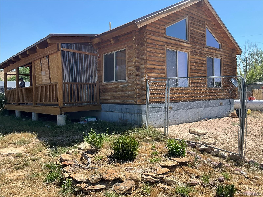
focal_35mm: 29
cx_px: 132
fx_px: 220
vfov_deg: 48.2
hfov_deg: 61.7
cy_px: 98
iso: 25
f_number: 1.8
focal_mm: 3
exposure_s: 1/1342
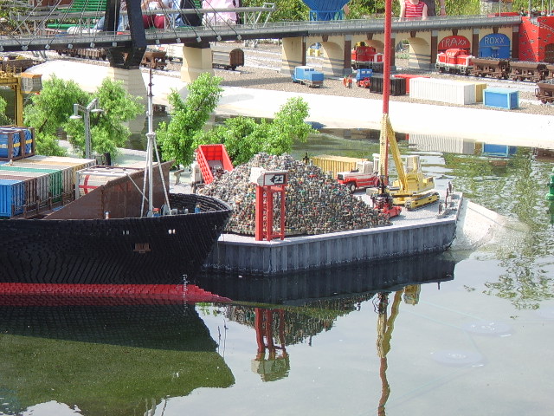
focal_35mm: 87
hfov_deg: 22.5
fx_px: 1392
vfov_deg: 17.0
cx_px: 277
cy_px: 208
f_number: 4.9
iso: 50
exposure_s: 1/162
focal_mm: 22.74
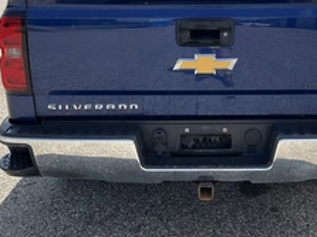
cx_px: 203
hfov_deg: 36.6
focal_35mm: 52
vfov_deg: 27.4
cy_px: 41
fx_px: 476
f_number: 1.8
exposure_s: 1/1342
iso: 25
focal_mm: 3
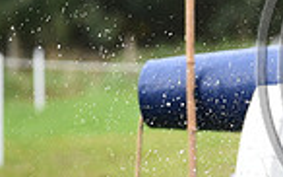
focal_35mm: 1253
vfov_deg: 1.0
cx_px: 434
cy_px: 43
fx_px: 9657
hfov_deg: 1.7
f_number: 4.5
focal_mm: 310
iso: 1600
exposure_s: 1/1000
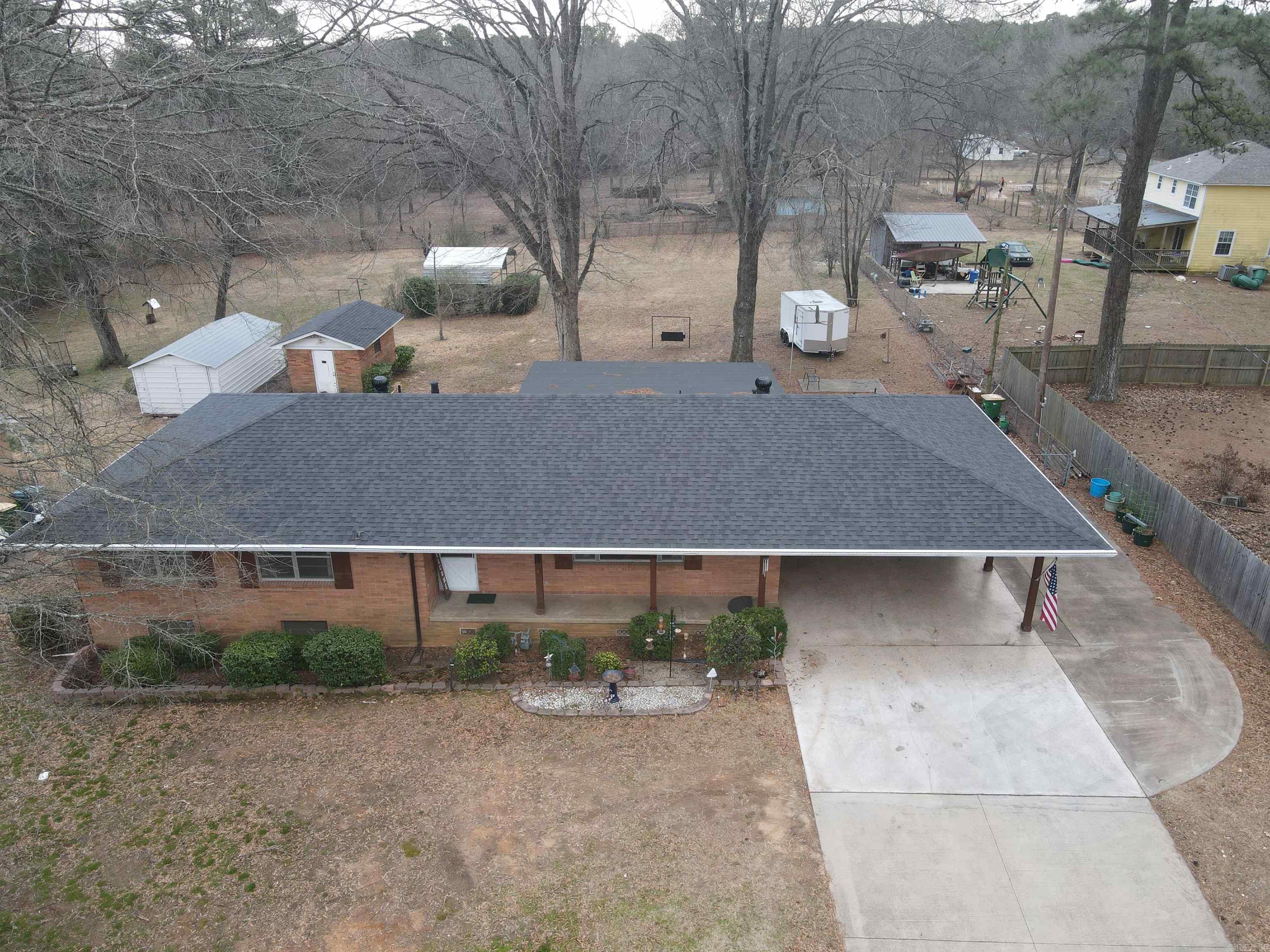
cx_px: 635
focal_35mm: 24
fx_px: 881
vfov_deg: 56.8
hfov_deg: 71.6
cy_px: 476
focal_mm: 4.5
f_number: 2.8
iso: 100
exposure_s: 1/30
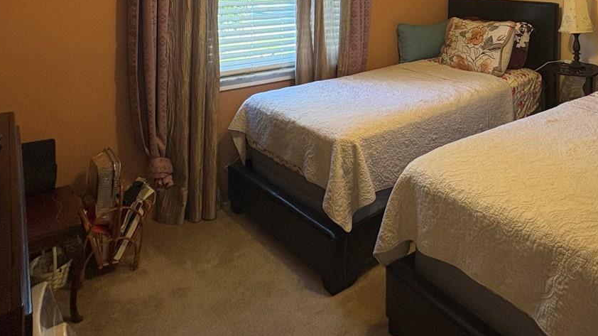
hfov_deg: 63.5
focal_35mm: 29
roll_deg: -0.1
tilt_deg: -0.7
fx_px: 460
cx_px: 421
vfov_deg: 35.2
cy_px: -21
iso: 250
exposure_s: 1/120
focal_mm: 2.22
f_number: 2.2
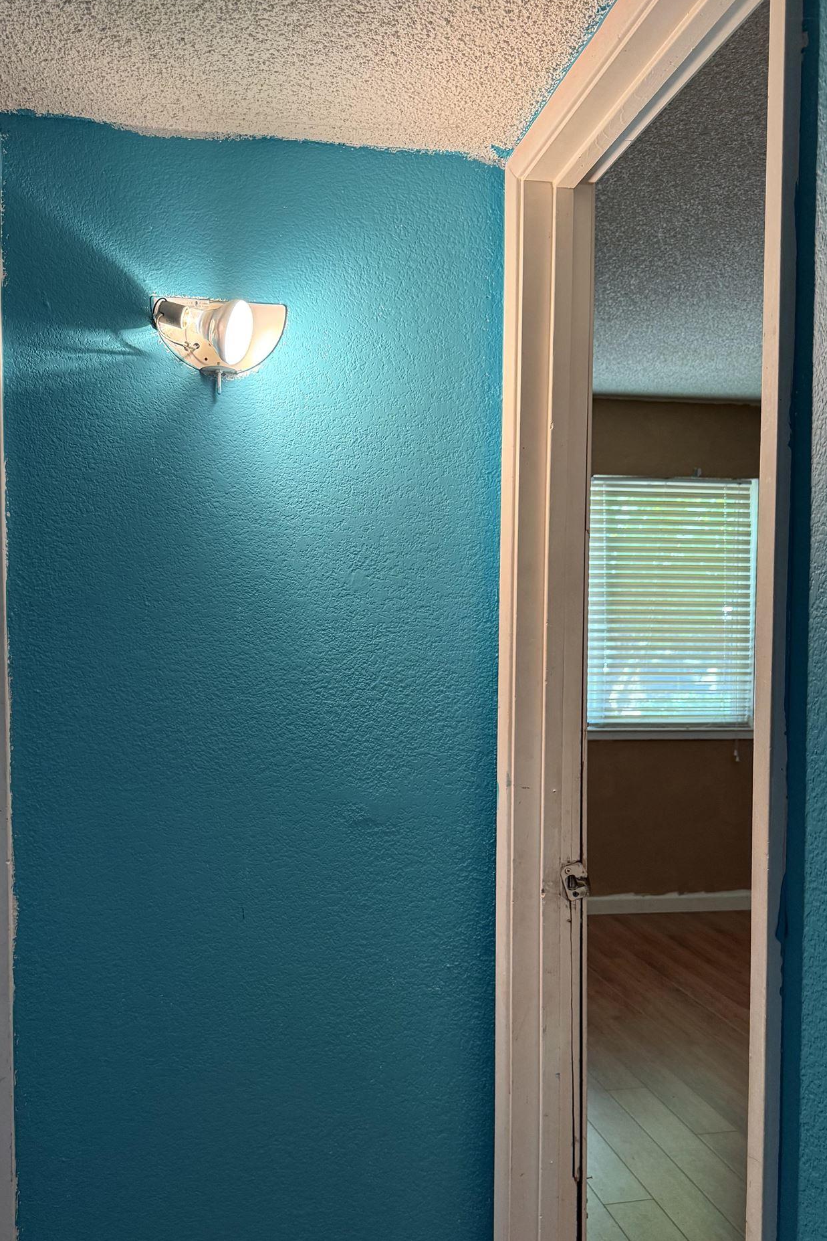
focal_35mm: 31
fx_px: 1068
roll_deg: -0.7
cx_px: 395
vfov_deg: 60.1
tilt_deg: -2.6
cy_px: 687
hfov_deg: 42.3
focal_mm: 6.76
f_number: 1.78
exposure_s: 1/60
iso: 320
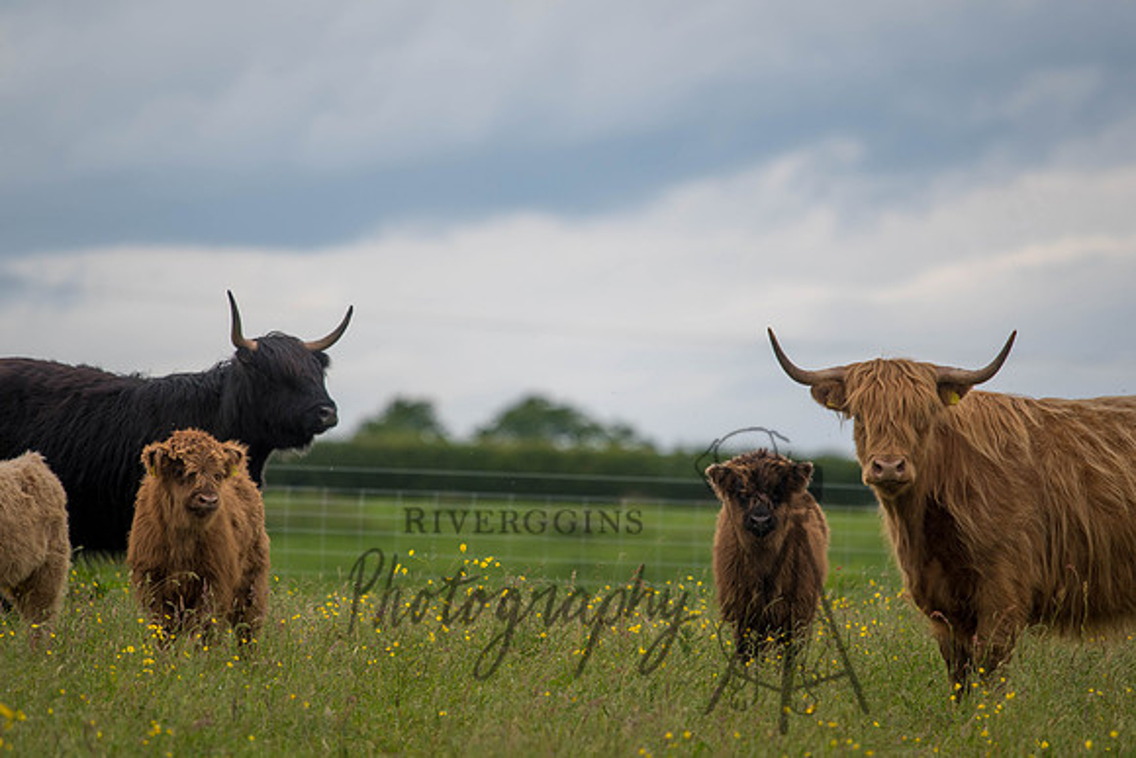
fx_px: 14203
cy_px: 379
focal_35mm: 450
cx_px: 568
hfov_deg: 4.6
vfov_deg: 3.1
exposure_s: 1/640
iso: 100
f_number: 4
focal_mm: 300
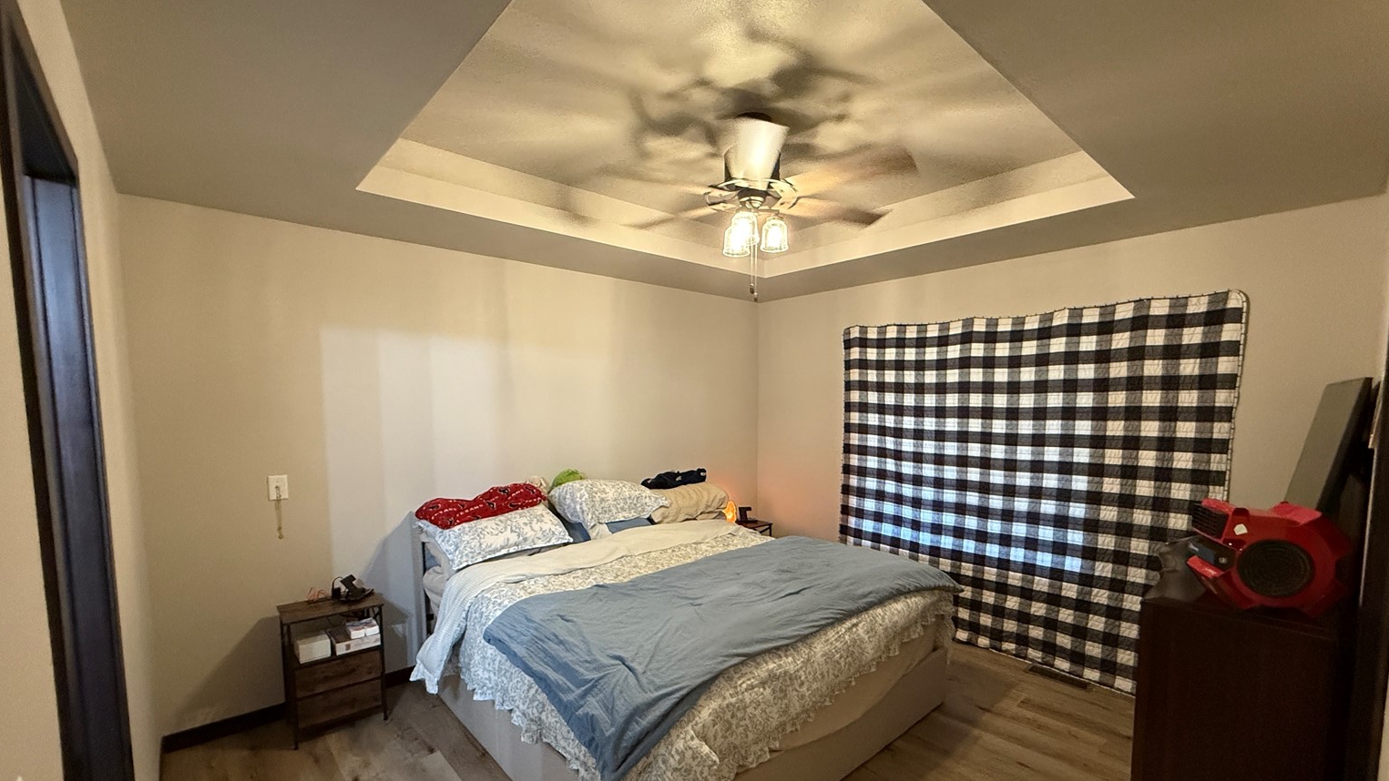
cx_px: 711
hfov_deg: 99.3
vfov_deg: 66.6
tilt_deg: -3.3
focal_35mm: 16
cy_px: 456
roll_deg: +1.3
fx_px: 589
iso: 640
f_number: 2.2
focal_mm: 2.22
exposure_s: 1/60
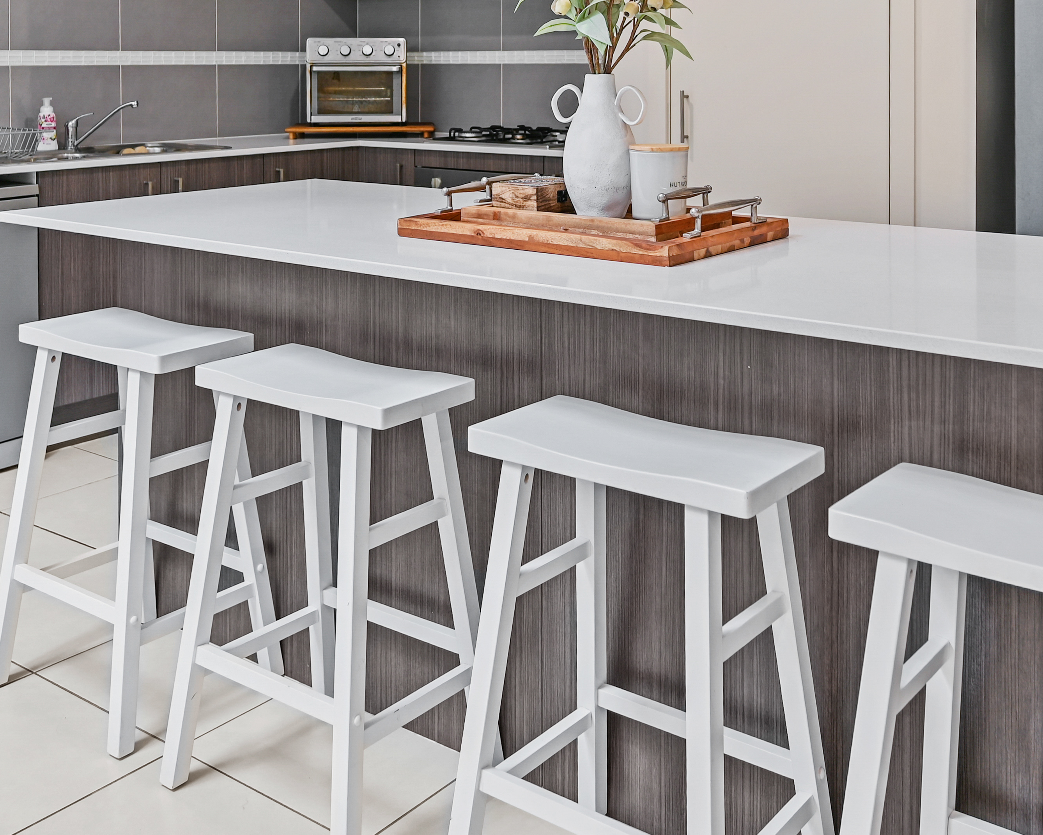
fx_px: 1206
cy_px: 109
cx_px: 515
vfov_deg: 36.2
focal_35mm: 39
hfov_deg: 46.8
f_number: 4
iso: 100
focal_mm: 18.5
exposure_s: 1/6
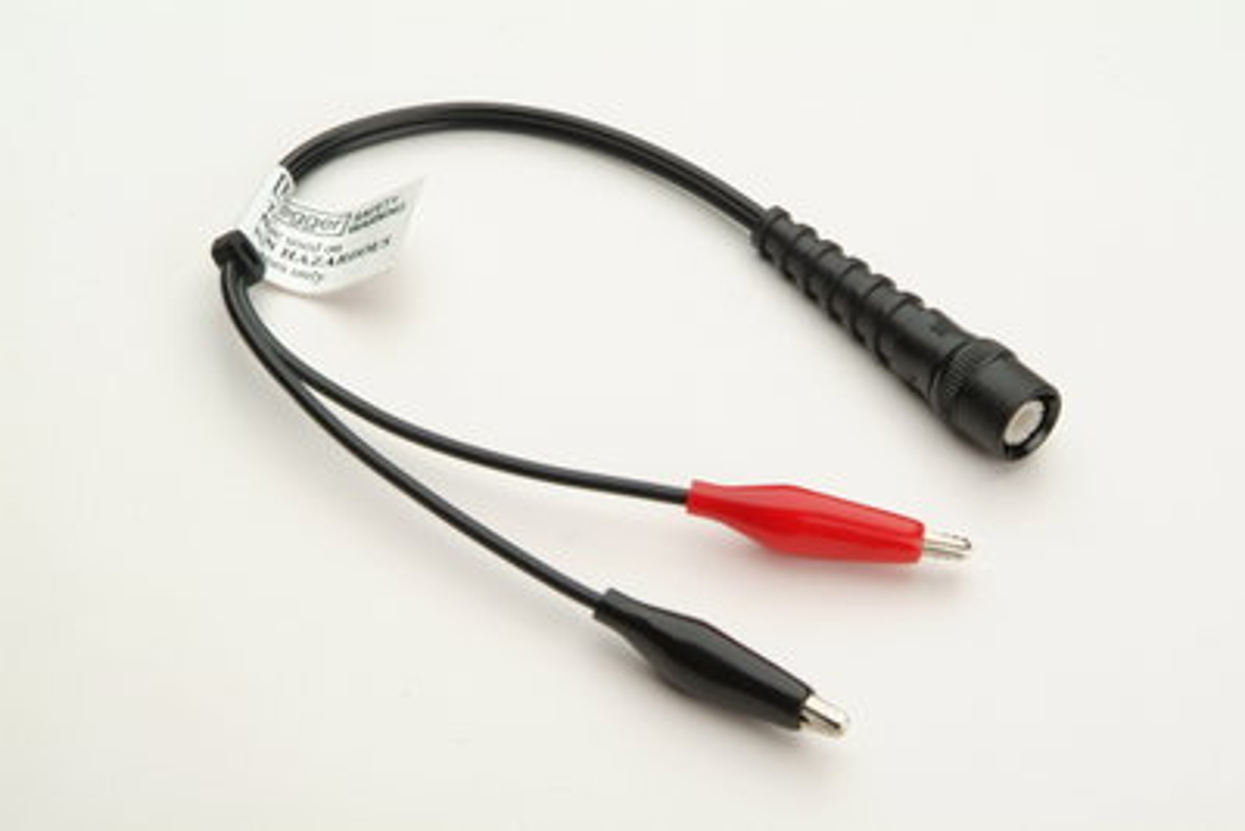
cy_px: 416
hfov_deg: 19.4
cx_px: 622
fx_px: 3632
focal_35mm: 105
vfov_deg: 13.1
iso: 100
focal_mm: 70
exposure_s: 1/30
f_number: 16
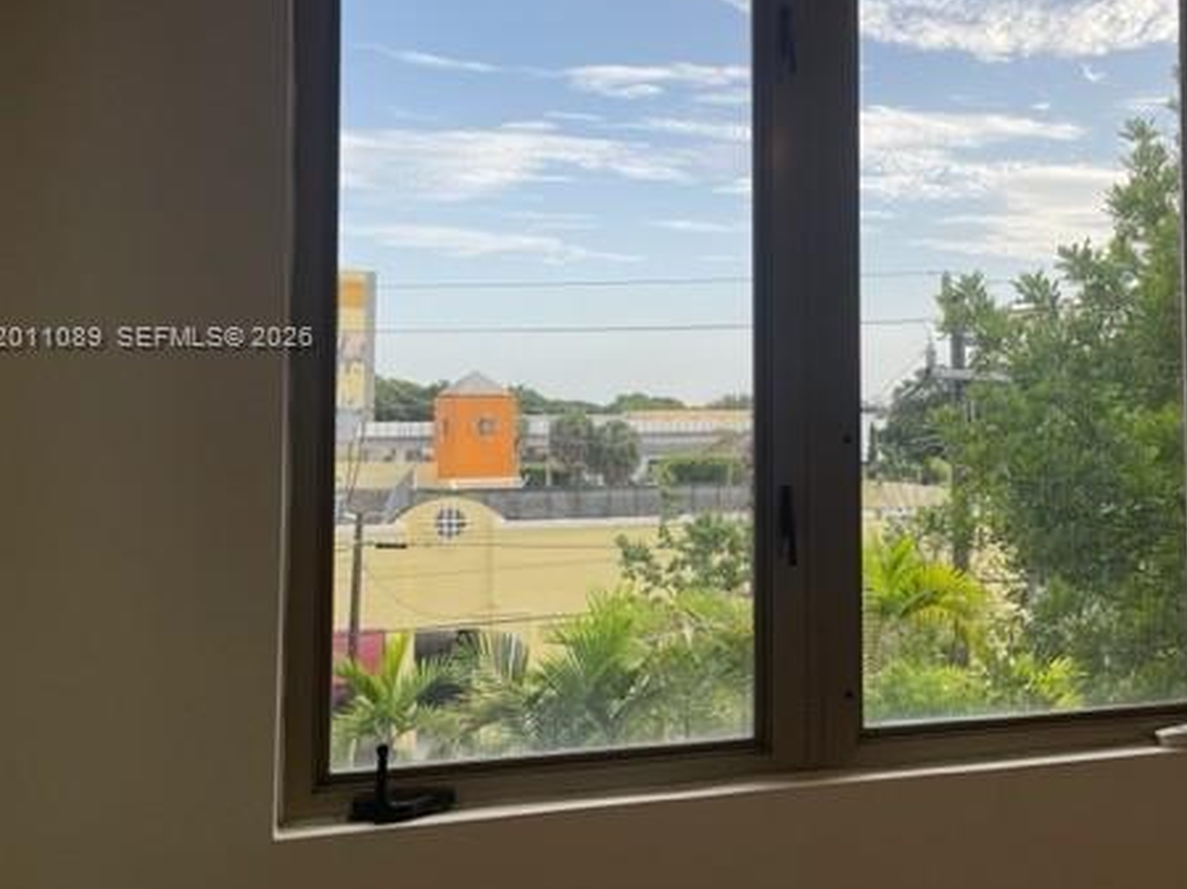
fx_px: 1268
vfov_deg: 38.4
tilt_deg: +1.0
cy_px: 338
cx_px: 797
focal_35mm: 37
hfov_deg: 49.2
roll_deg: +0.6
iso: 32
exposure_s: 1/962
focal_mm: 5.1
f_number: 1.6
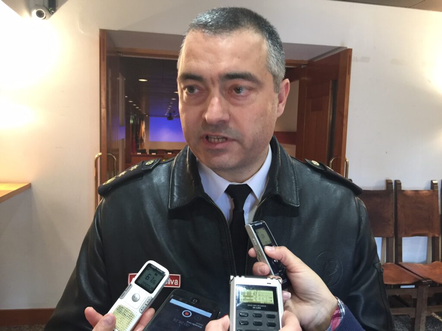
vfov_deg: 48.2
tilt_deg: -5.2
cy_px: 166
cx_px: 221
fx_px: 370
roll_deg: -2.6
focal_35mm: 29
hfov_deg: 61.7
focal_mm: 4.15
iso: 125
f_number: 2.2
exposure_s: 1/17
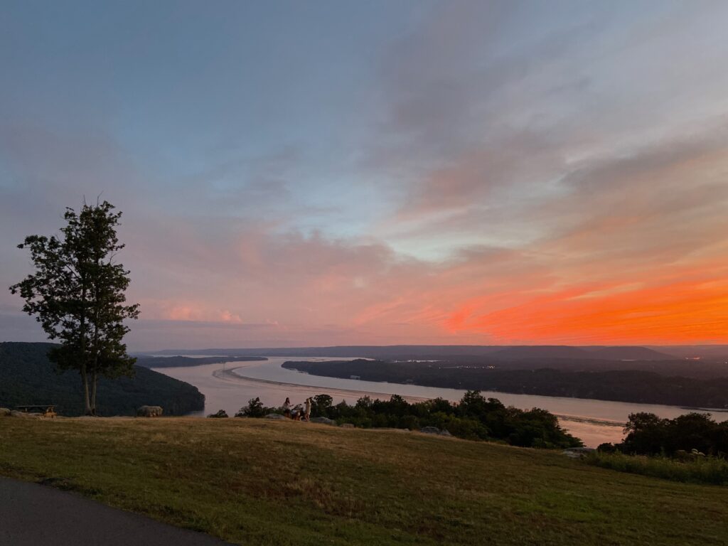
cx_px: 364
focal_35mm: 26
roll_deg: +0.0
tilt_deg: +8.1
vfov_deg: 53.1
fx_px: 547
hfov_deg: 67.3
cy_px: 273
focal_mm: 4.25
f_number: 1.8
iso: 500
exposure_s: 1/41
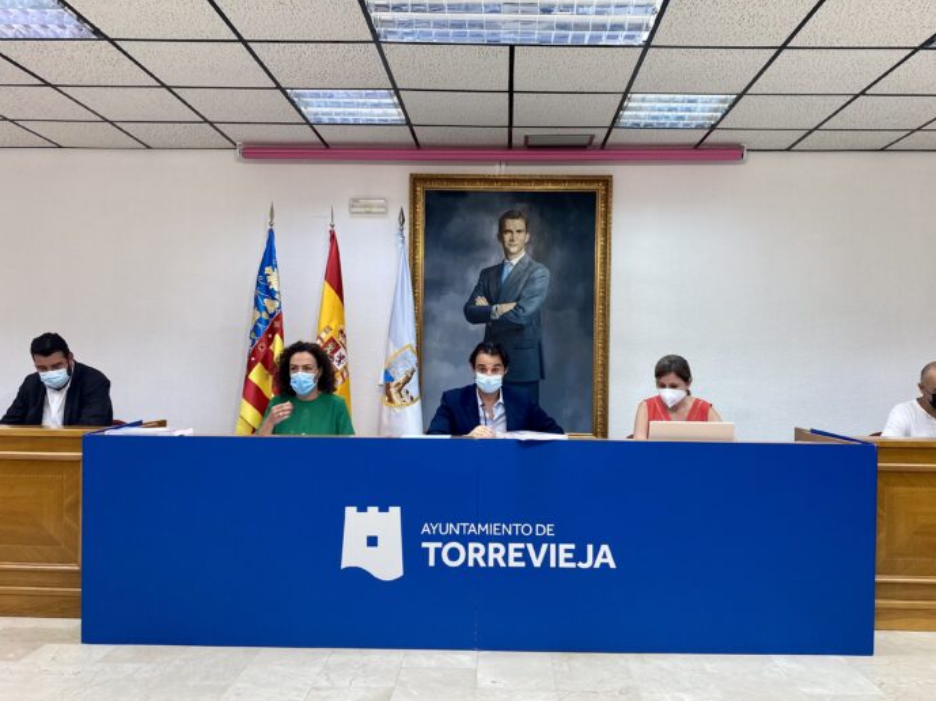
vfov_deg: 48.2
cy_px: 363
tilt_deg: +2.0
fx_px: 784
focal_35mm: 29
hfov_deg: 61.6
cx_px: 494
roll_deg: -1.0
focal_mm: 4.25
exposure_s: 1/100
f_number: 1.8
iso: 80
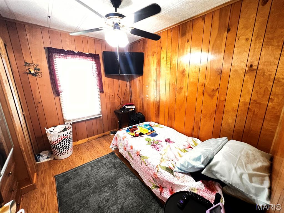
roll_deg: -0.2
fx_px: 107
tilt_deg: -15.3
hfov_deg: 106.2
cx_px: 142
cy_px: 106
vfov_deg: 89.9
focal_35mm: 13
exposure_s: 1/17
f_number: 1.8
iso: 320
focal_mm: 1.57
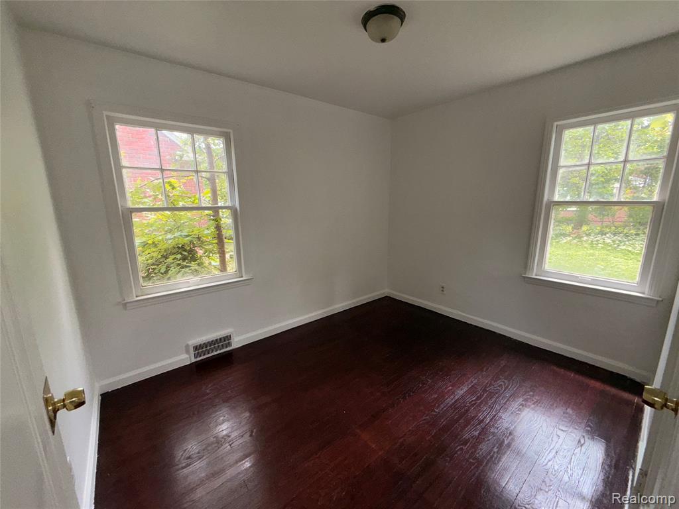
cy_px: 254
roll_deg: +0.8
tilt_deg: -9.9
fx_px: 275
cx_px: 340
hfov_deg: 102.1
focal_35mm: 14
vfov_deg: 85.7
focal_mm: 2.22
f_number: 2.2
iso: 50
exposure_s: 1/122
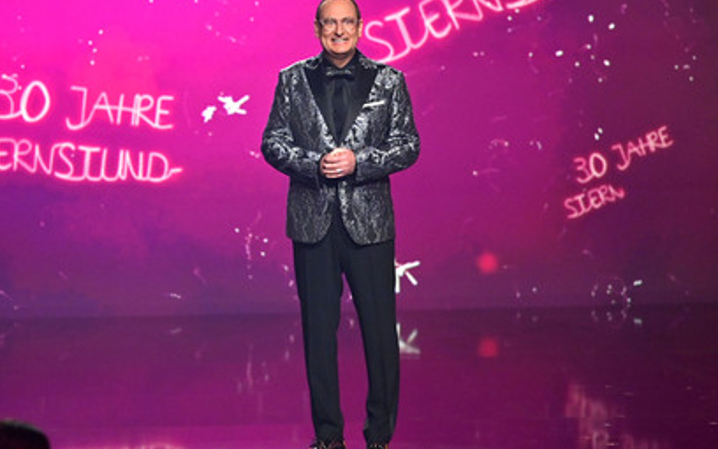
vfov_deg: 7.3
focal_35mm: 180
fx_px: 3522
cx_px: 340
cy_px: 231
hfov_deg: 11.6
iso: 1600
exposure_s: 1/400
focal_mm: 160
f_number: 2.8
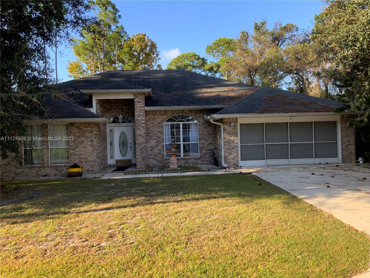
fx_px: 310
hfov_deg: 61.7
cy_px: 139
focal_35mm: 29
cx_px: 185
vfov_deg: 48.2
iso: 16
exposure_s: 1/353
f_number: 1.8
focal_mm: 3
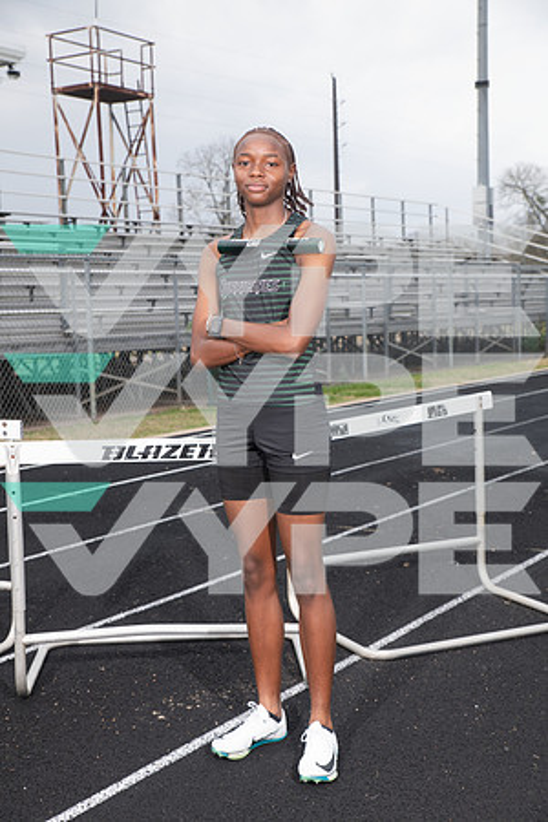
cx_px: 274
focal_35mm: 52
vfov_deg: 38.2
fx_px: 1187
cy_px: 411
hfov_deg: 26.0
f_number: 6.3
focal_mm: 52
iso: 250
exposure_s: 1/400
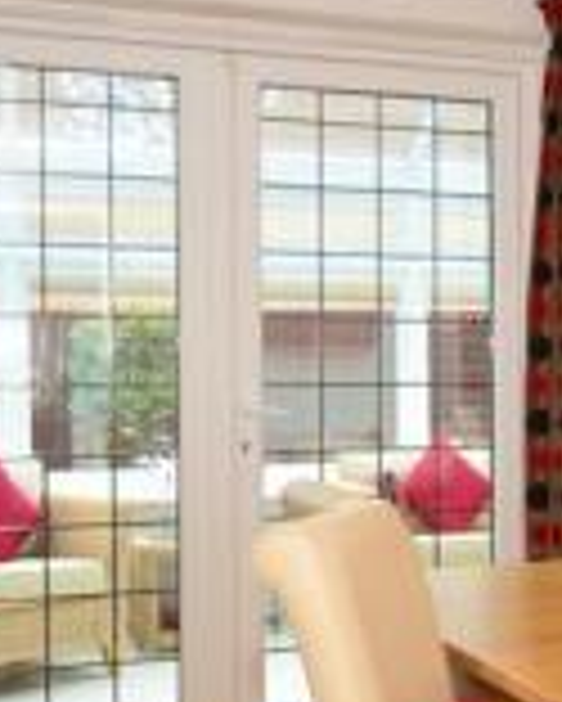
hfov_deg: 25.1
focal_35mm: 59
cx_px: 504
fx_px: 1225
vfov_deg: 31.9
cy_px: 378
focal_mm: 10
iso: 200
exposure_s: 1/50
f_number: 5
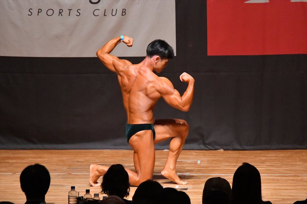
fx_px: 2557
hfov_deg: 6.9
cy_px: 102
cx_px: 154
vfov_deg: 4.6
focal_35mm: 300
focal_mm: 200
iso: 12800
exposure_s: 1/400
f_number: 5.6
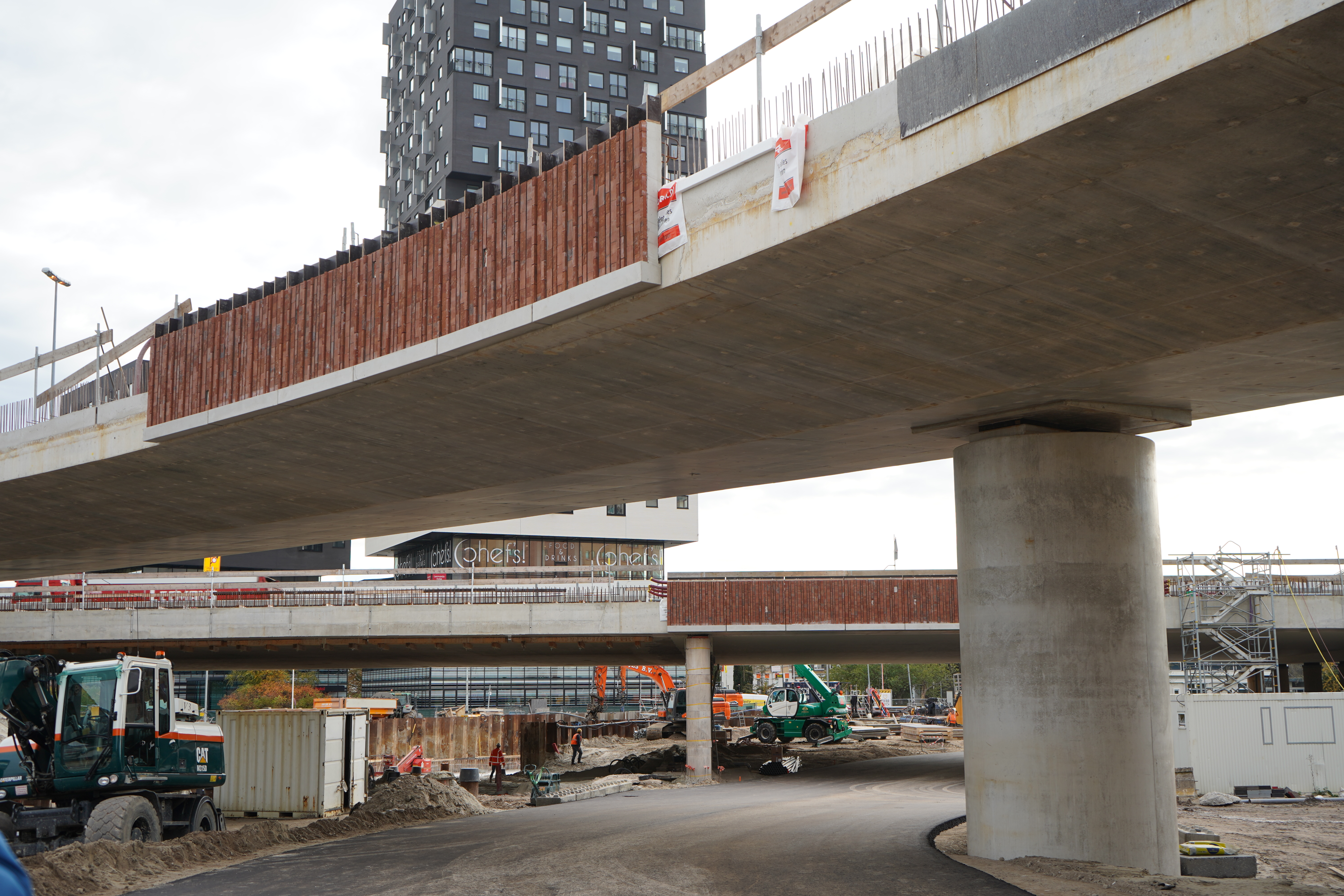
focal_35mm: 38
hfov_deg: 50.7
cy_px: 448
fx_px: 1419
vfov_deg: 35.1
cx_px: 672
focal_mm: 38
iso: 100
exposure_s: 1/200
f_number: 5
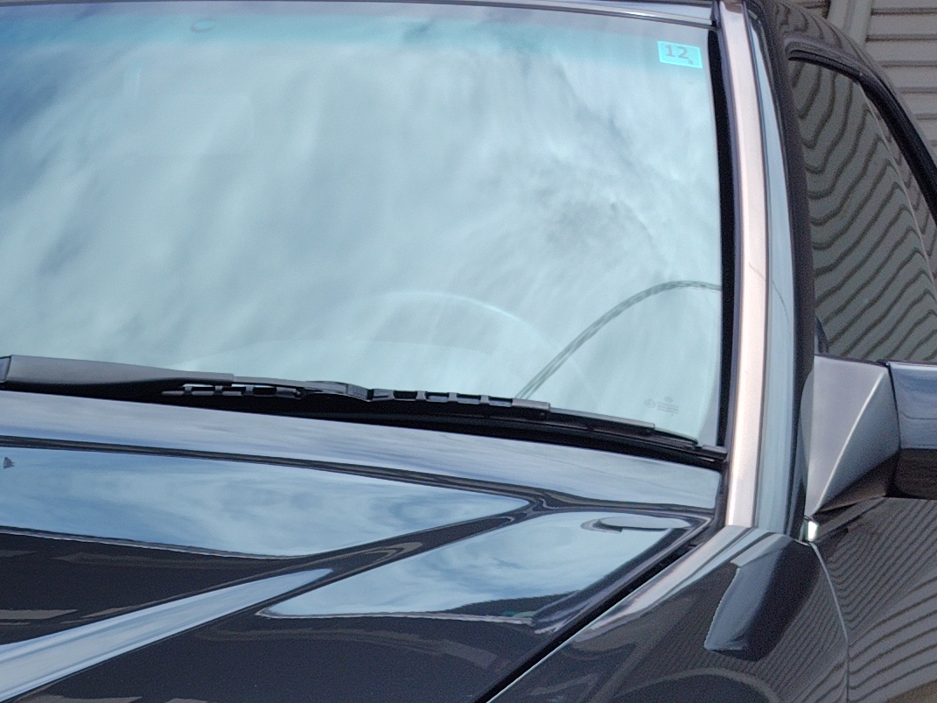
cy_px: 1147
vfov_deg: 15.1
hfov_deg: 20.1
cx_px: -339
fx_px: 2382
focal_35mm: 88
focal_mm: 5.6
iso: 50
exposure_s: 1/963
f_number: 1.9
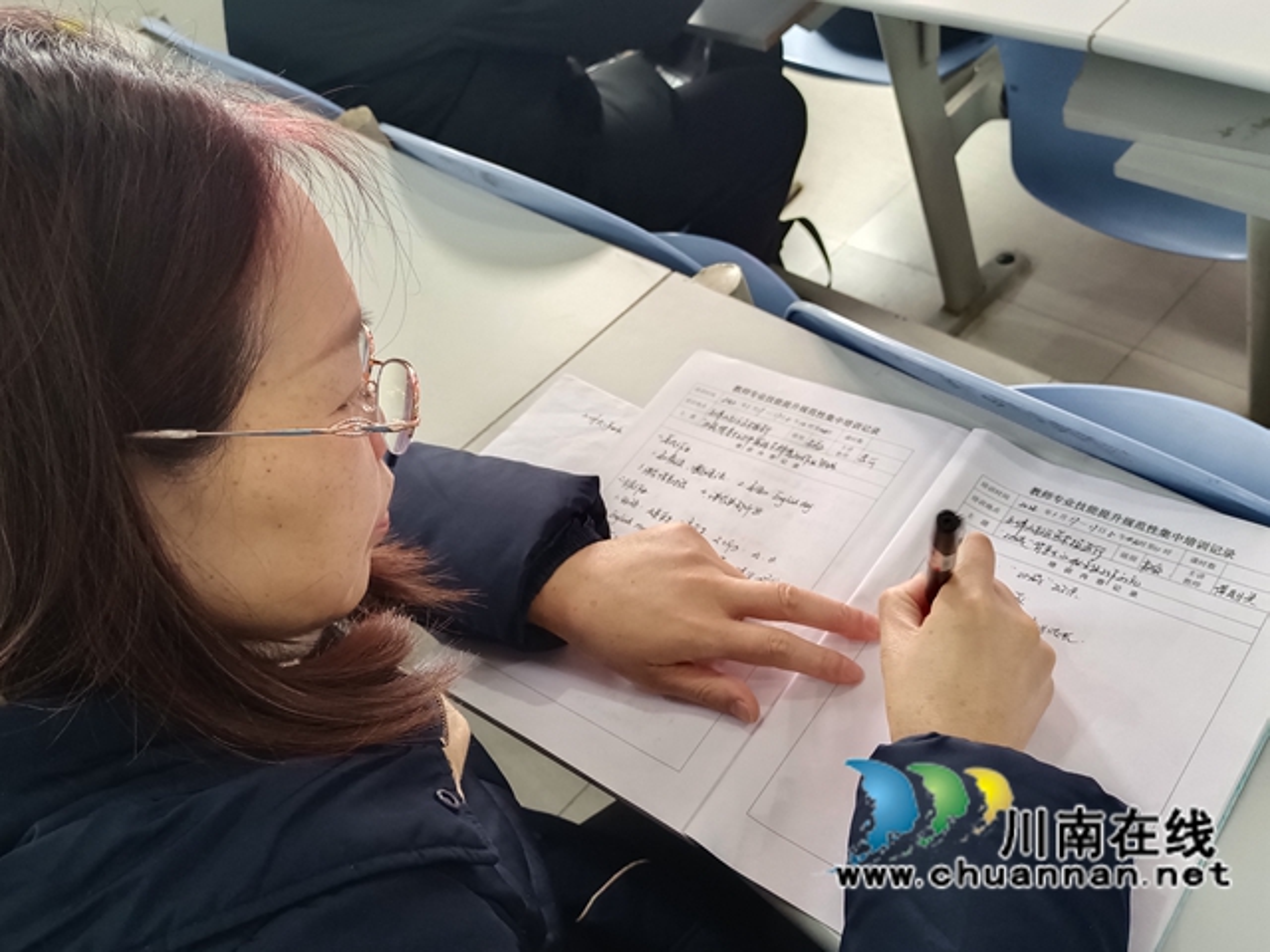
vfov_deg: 42.9
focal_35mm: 33
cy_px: 476
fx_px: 1211
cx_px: 635
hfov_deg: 55.4
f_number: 1.79
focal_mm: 4.71
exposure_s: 1/25
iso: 1656
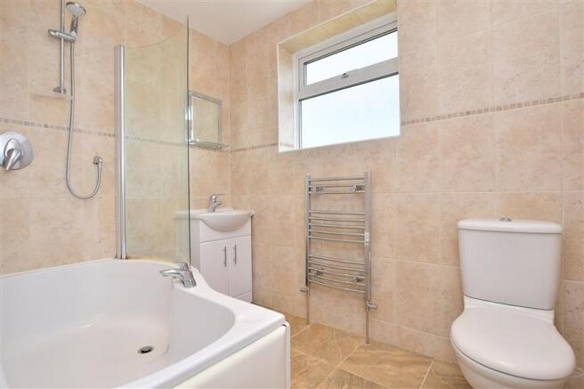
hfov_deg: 100.4
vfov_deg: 77.3
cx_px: 292
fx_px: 243
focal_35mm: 15
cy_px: 194
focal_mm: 10
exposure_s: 1/60
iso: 200
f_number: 5
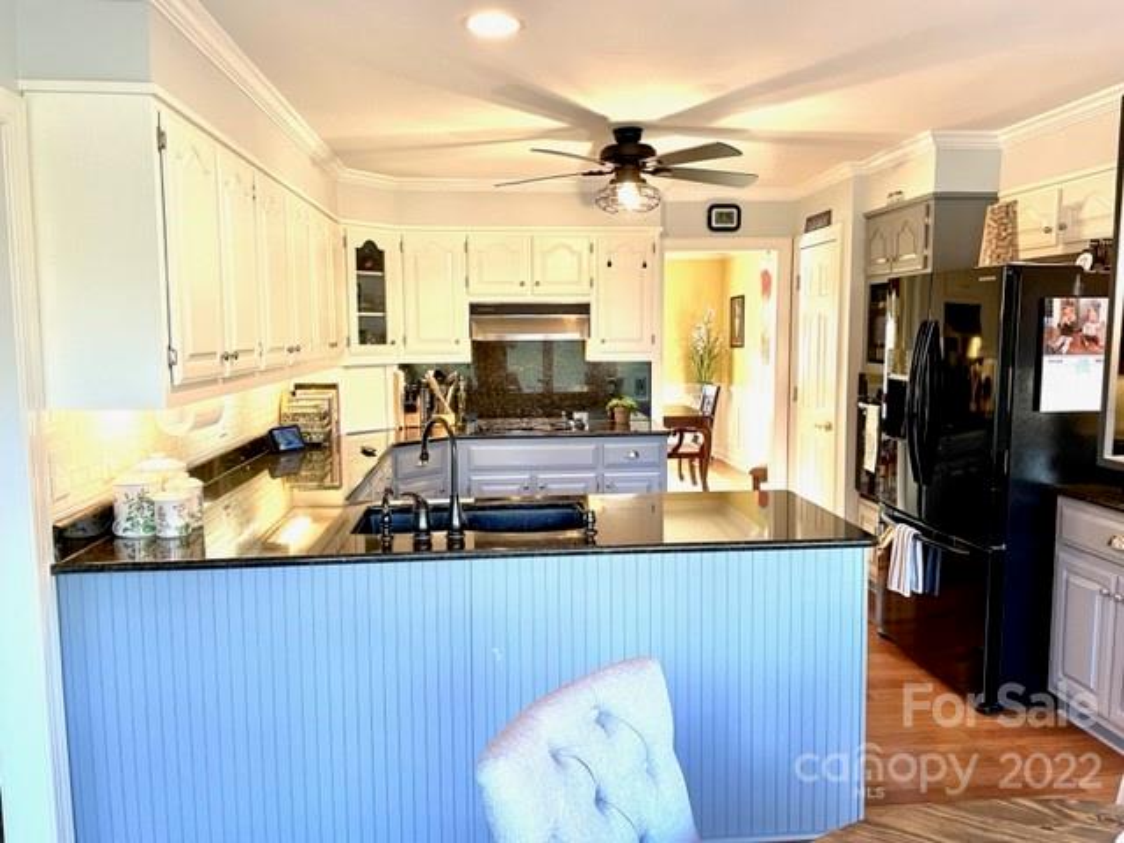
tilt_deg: -6.2
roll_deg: +0.6
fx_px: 844
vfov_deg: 53.1
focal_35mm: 26
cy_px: 422
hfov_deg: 67.3
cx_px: 562
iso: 80
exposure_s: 1/60
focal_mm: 4.2
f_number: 1.6
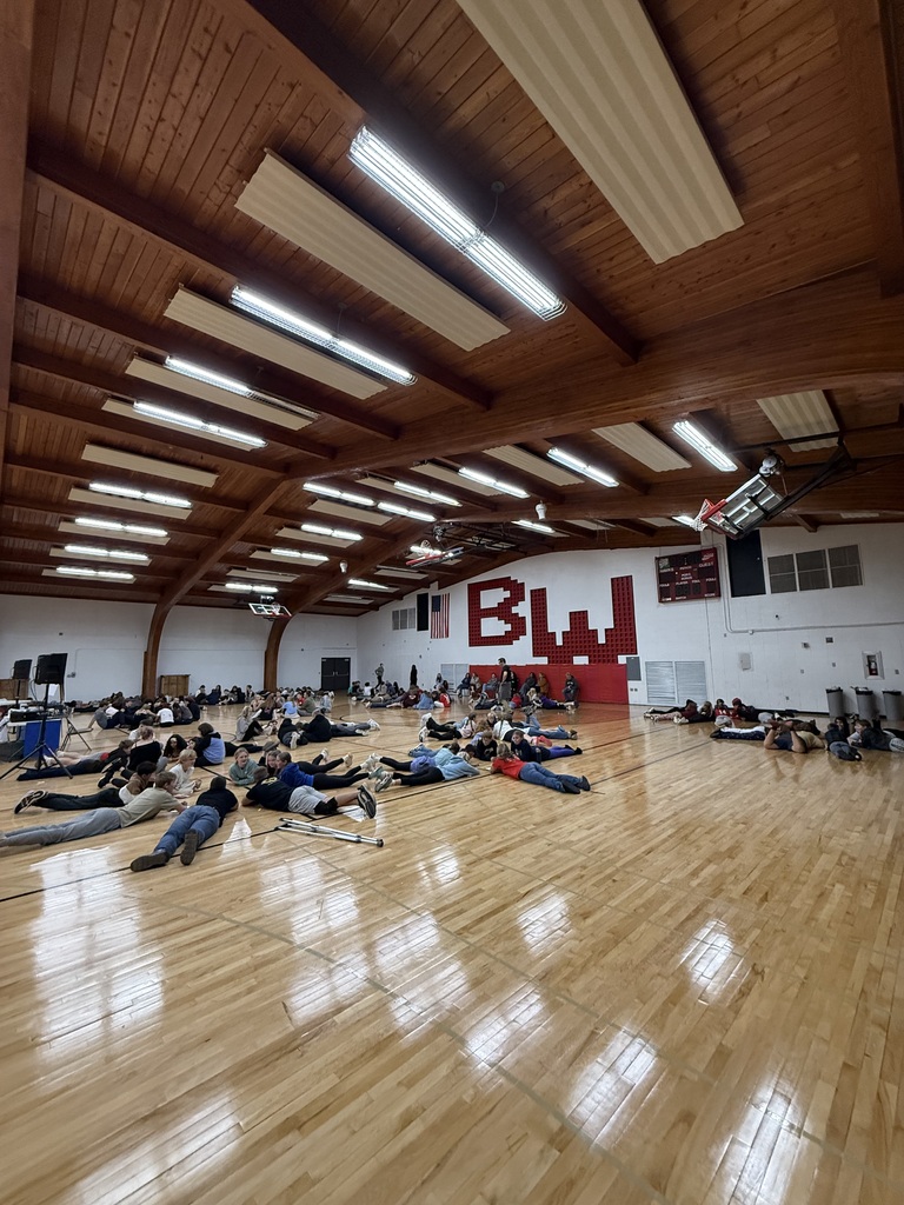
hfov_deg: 85.7
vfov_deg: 102.1
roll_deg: +0.1
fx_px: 487
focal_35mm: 14
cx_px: 452
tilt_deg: +9.1
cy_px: 602
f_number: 2.2
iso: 500
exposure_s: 1/120
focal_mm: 2.22
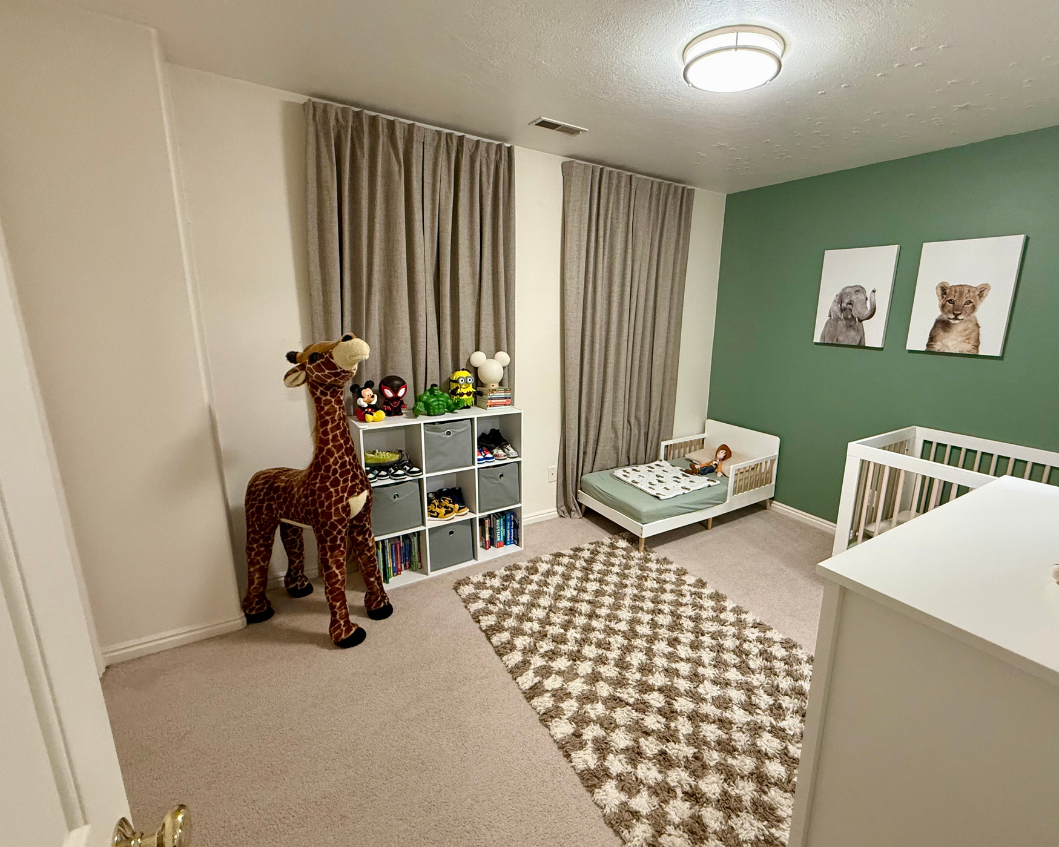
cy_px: 423
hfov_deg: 92.6
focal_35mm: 16
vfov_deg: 80.4
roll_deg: -2.4
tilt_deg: -13.5
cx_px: 598
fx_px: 501
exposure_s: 1/60
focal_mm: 2.22
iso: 400
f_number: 2.2
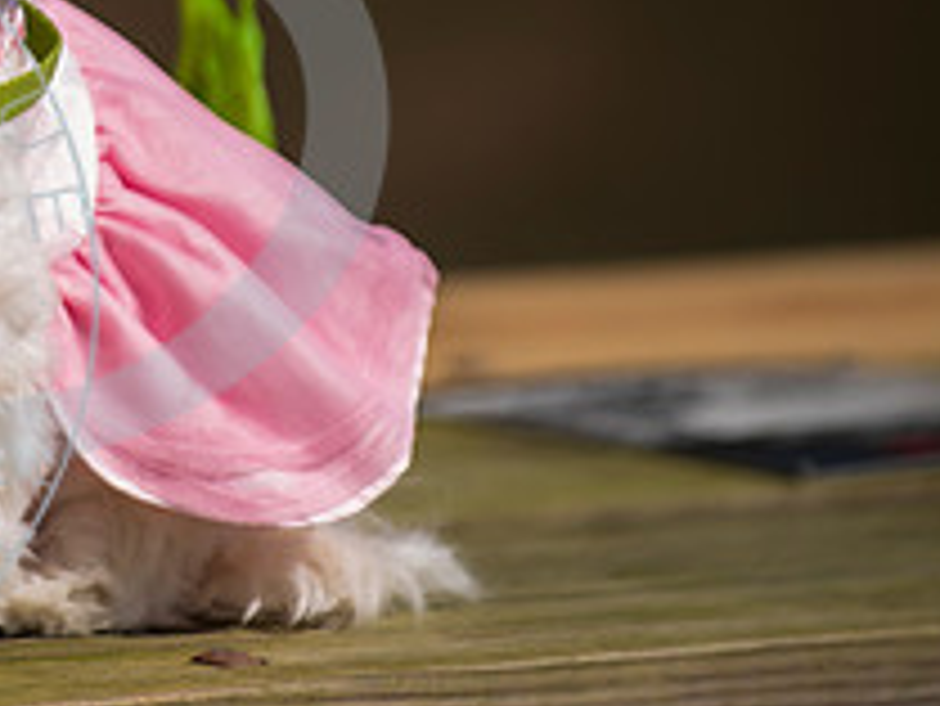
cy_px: -83
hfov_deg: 3.7
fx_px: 14482
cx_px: -139
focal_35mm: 533
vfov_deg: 2.8
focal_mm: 200
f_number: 2.8
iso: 100
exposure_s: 1/2000
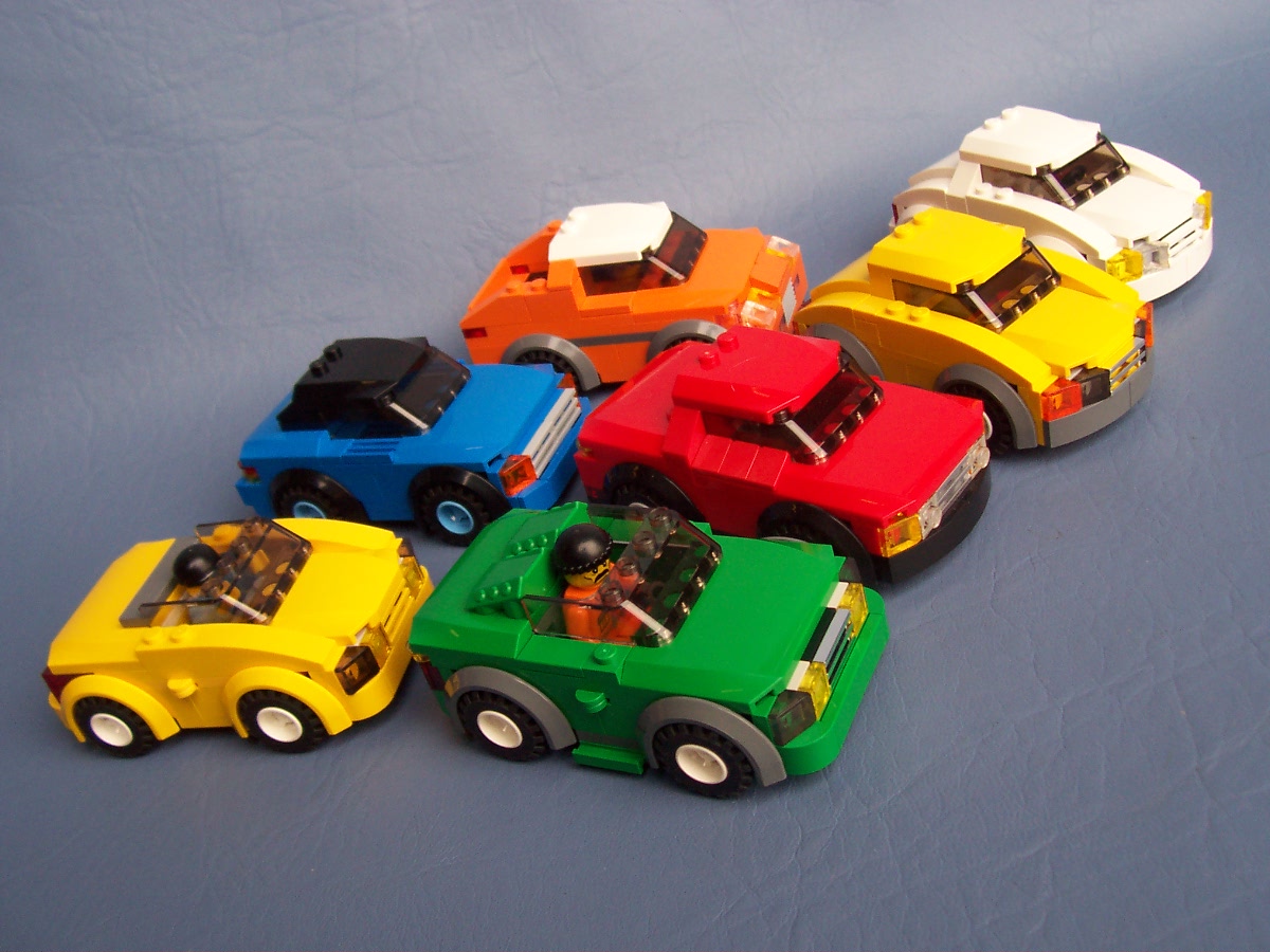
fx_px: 1357
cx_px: 635
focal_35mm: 37
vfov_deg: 38.7
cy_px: 476
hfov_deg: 50.1
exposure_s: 1/90
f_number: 2.8
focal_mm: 5.6
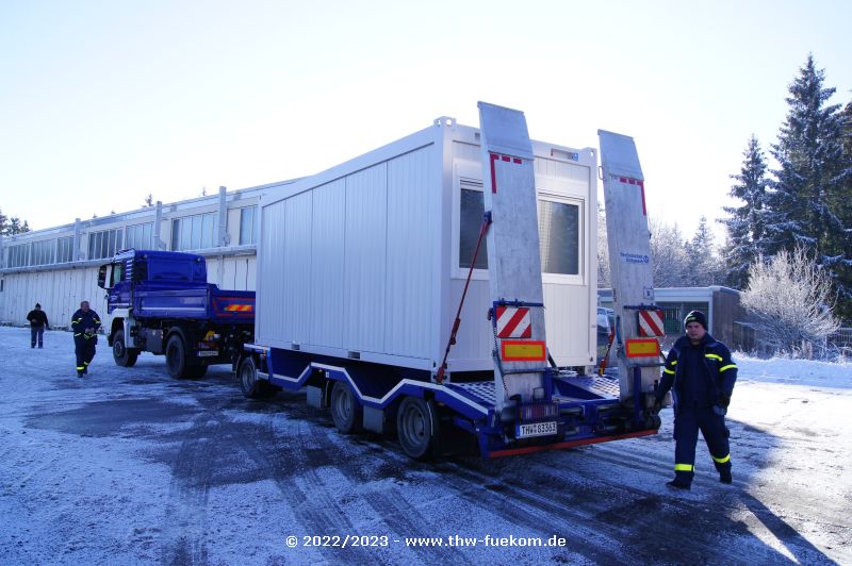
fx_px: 638
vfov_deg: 47.9
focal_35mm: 27
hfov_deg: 67.4
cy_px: 283
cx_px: 426
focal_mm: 18
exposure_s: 1/80
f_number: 9
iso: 100
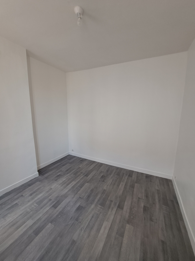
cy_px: 130
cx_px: 98
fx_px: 98
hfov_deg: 89.9
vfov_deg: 106.2
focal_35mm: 13
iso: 100
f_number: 2.2
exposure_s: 1/50
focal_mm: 1.74
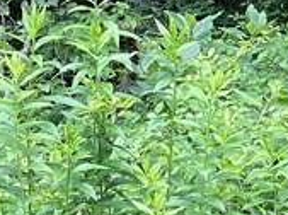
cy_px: -256
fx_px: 2623
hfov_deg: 6.3
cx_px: 145
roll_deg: -2.2
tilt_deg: +5.7
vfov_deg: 4.6
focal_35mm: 316
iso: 40
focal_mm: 6
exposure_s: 1/122
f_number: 2
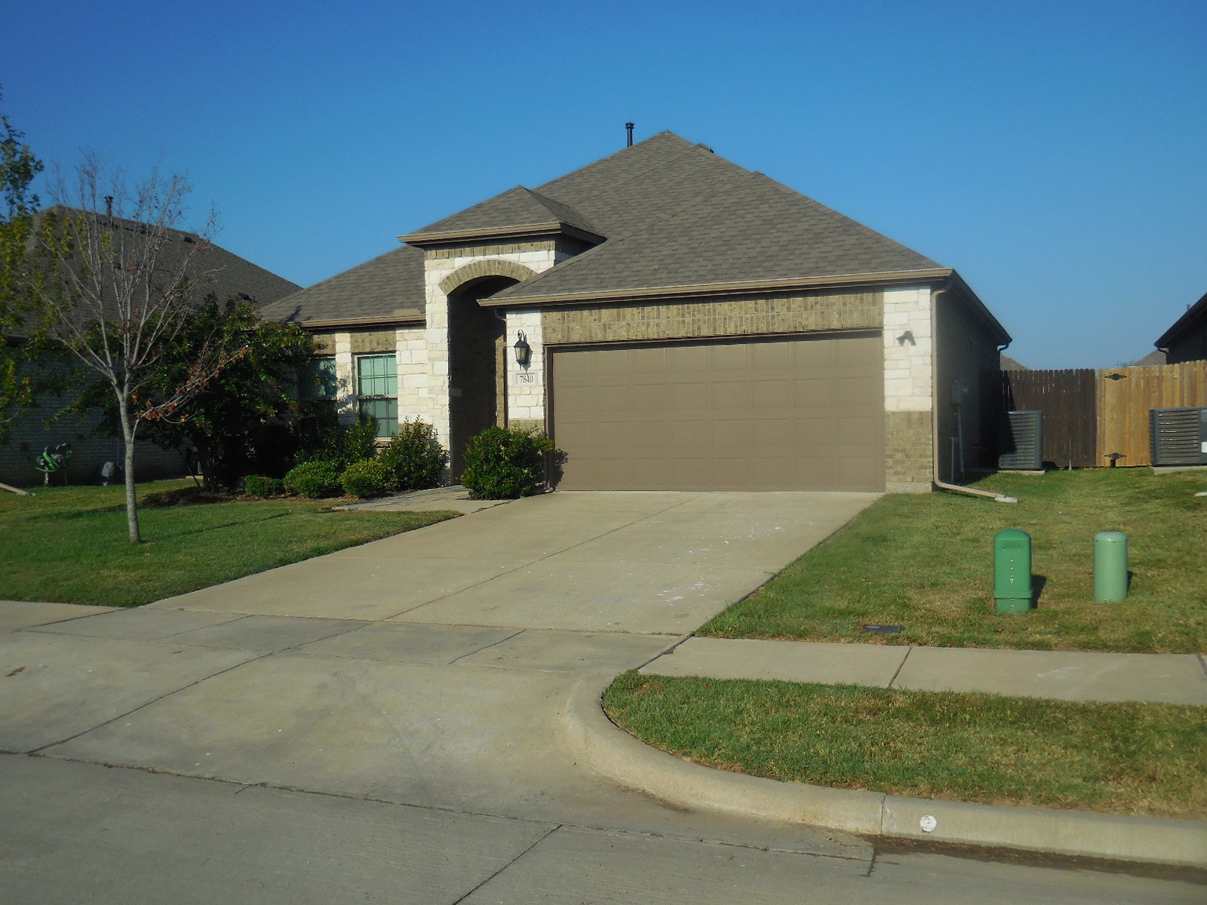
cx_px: 604
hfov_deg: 55.4
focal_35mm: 33
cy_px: 452
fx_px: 1151
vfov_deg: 42.9
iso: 125
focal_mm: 5.9
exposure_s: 1/800
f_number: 7.4
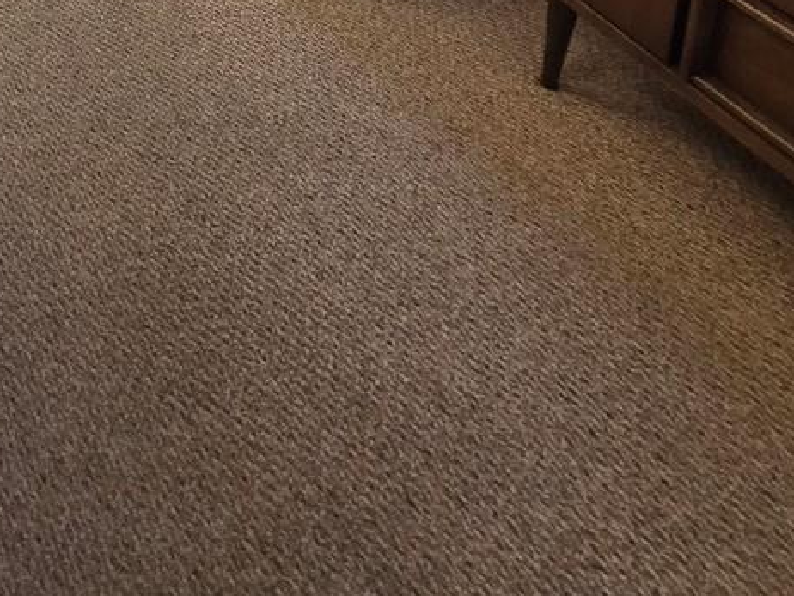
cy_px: -417
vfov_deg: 22.5
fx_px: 1033
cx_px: -299
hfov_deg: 30.5
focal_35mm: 45
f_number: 2.2
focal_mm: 2.2
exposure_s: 1/60
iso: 160
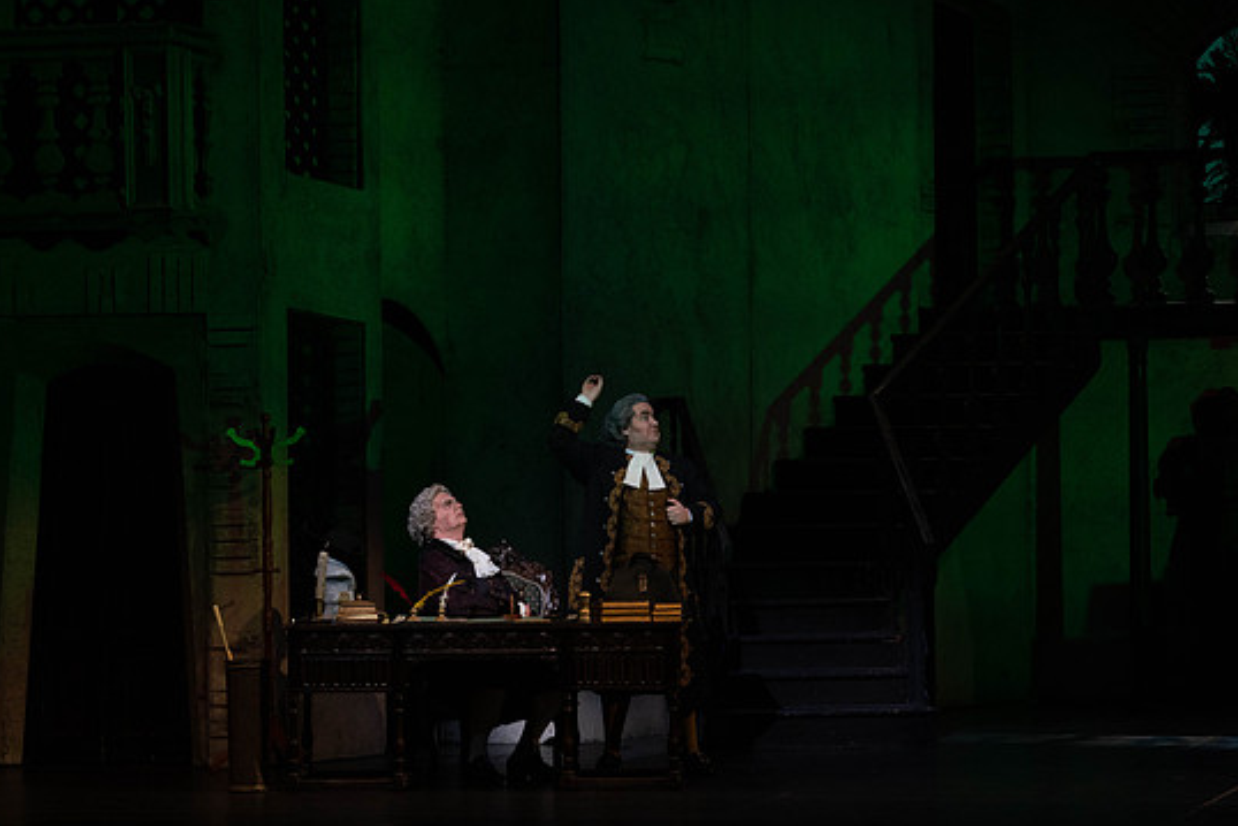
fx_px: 4300
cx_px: 619
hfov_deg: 16.4
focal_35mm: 125
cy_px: 390
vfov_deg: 11.0
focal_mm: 116
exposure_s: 1/250
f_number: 9
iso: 3200
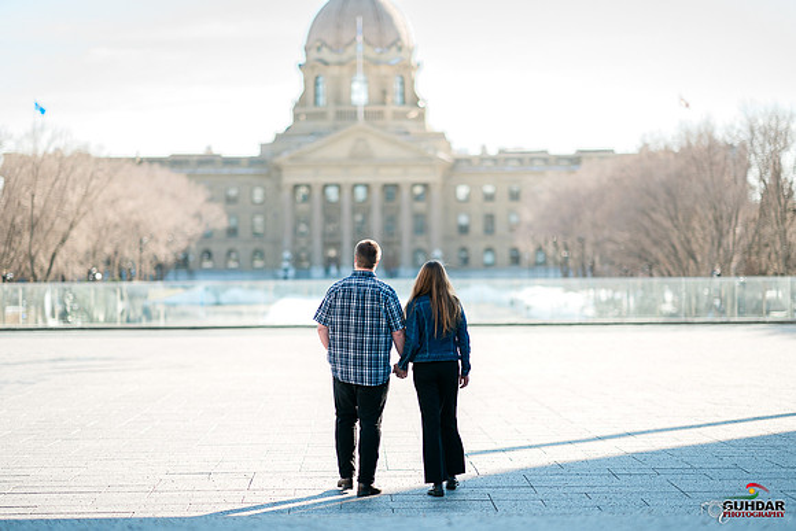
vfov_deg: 16.1
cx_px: 398
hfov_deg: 23.9
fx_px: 1880
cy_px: 266
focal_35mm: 85
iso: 100
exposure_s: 1/1600
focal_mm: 85
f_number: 1.4
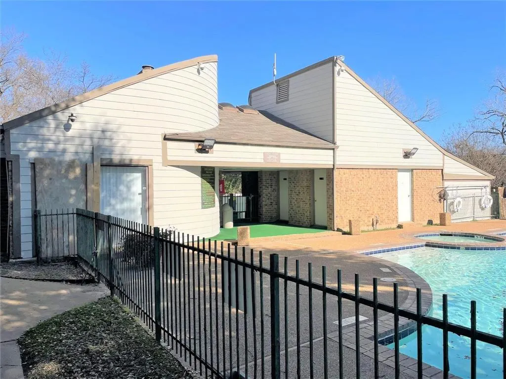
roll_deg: +0.6
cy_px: 190
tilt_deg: +0.2
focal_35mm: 26
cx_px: 253
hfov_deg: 67.3
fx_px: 380
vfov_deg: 53.1
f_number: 1.6
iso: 32
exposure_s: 1/4831
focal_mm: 4.2
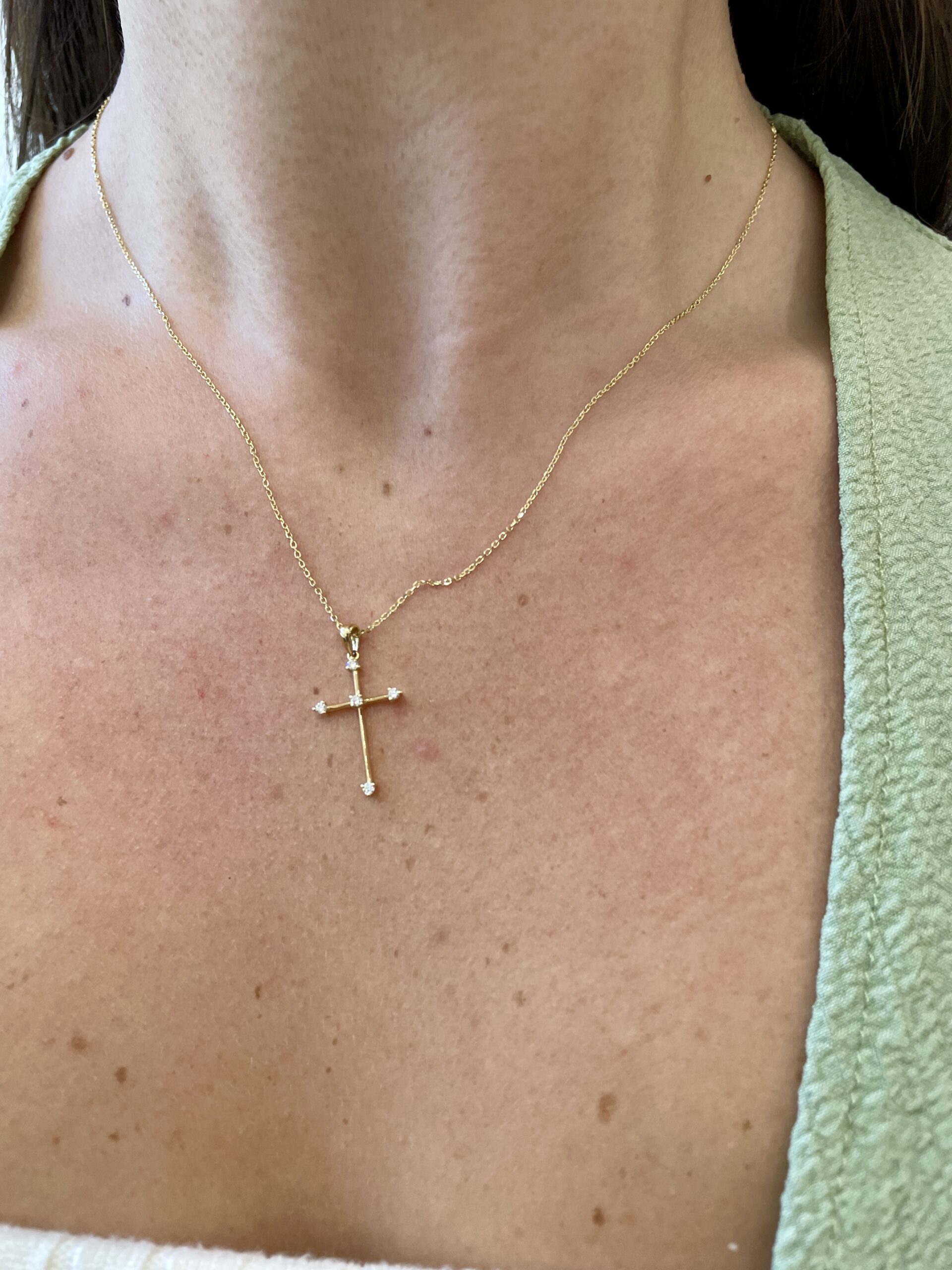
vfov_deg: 67.3
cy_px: 635
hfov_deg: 53.1
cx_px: 476
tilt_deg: -25.9
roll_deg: +0.1
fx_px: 953
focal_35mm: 26
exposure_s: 1/120
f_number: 1.6
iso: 80
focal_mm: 4.2
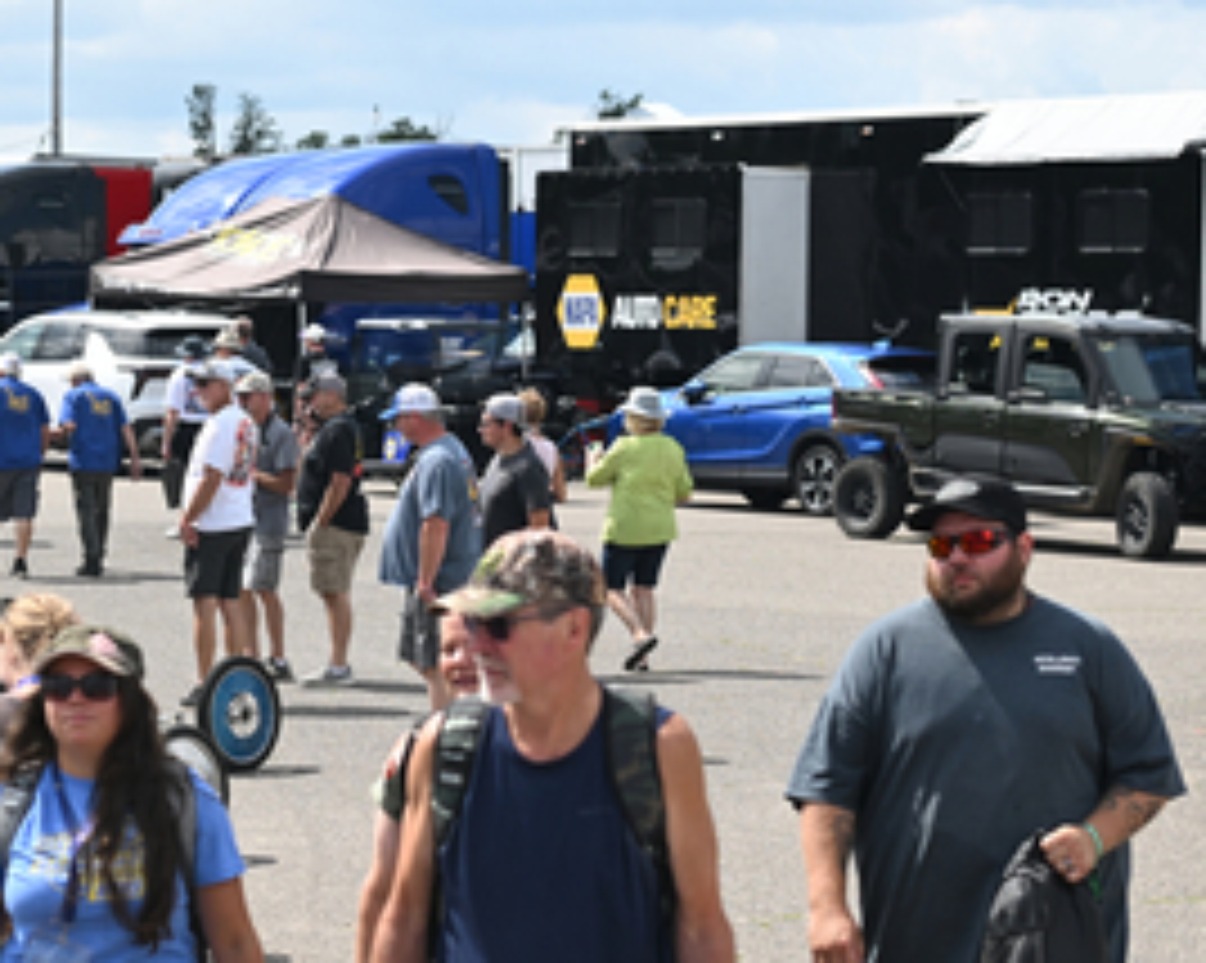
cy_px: 752
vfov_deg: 11.3
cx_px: 97
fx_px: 4851
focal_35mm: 136
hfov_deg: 14.0
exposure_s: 1/1250
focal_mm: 50
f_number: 4.5
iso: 200
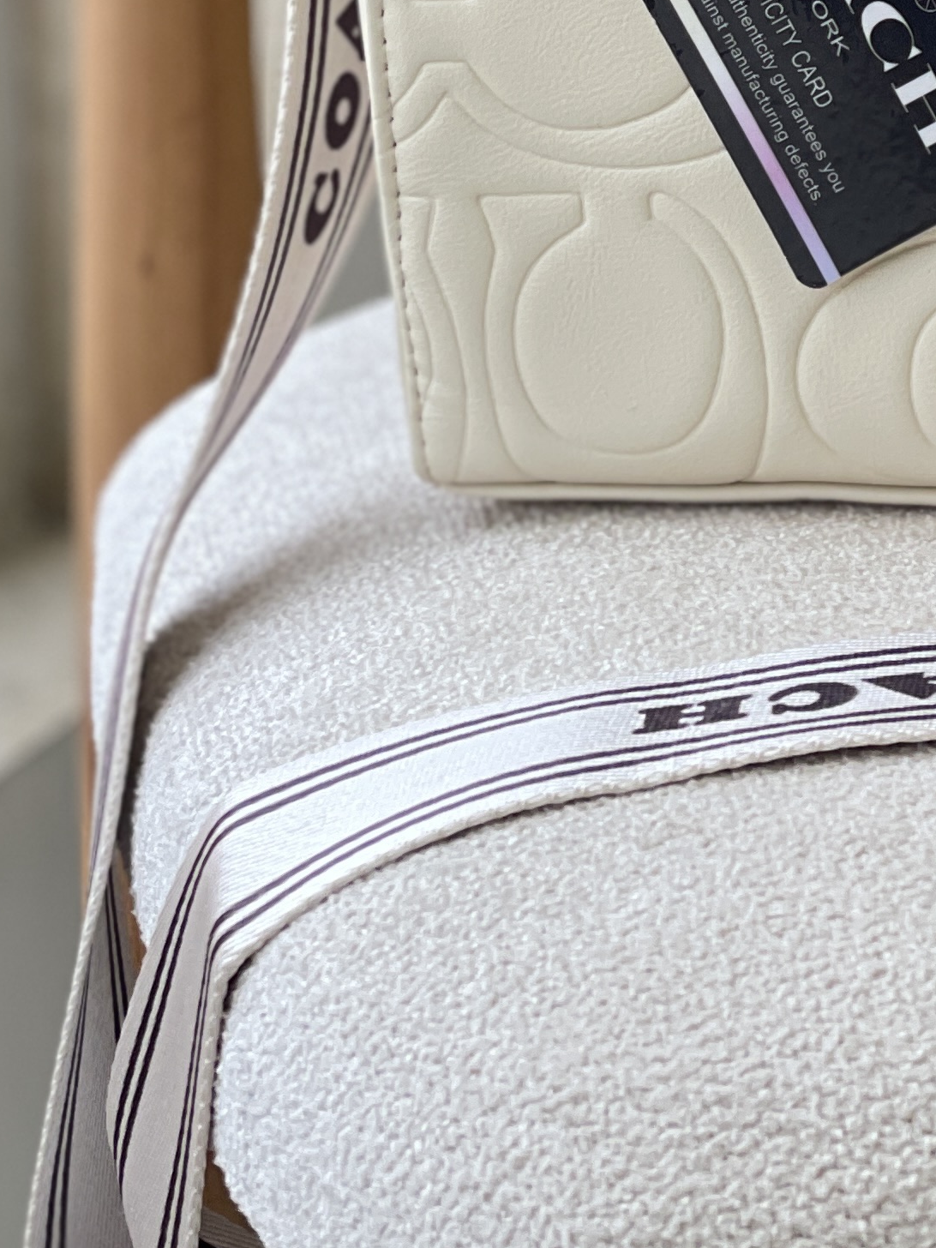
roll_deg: +2.3
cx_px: 1149
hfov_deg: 10.1
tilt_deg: -7.7
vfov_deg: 13.4
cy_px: -184
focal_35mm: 144
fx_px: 5192
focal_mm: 6
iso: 64
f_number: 2
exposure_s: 1/100
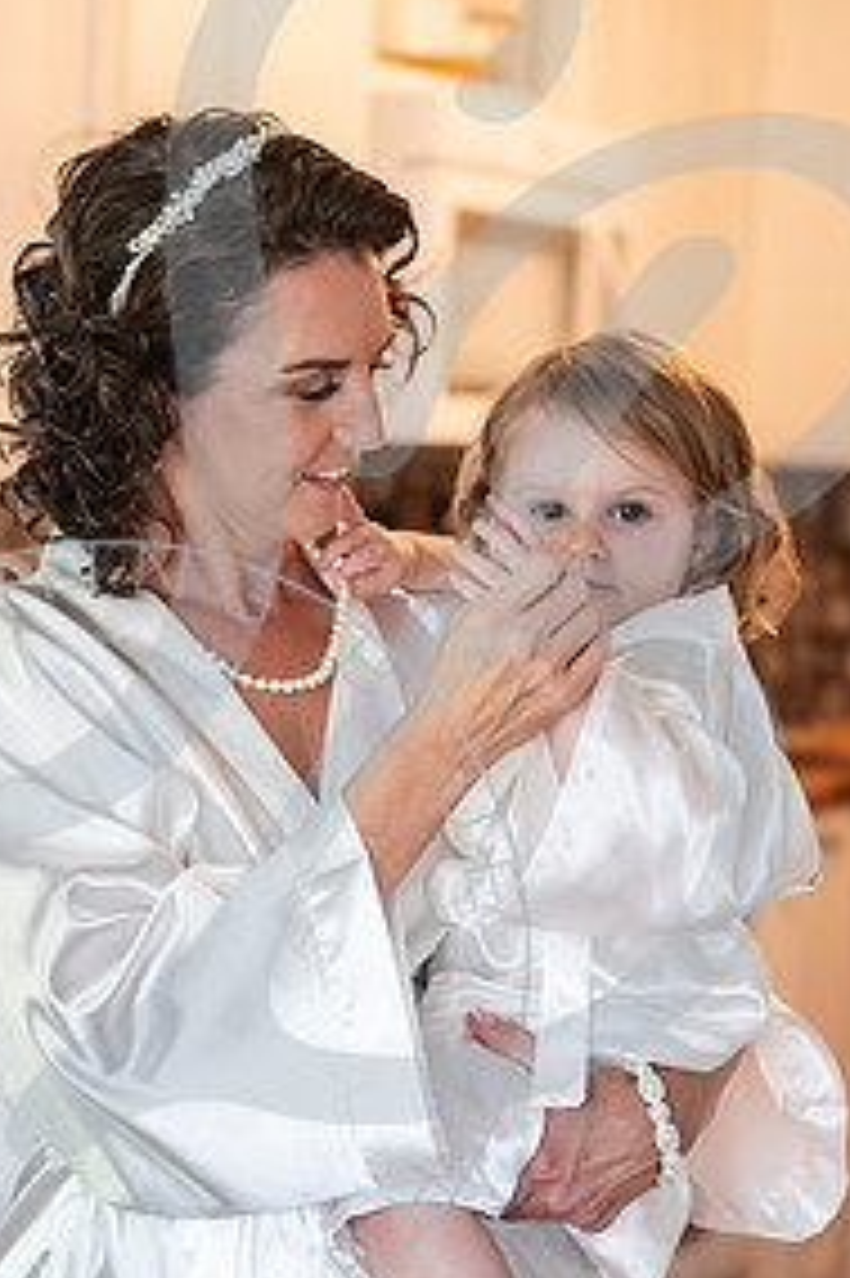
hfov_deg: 13.3
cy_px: 616
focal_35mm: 103
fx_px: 3652
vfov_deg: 19.8
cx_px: 315
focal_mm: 65
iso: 1250
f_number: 2.8
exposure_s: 1/160
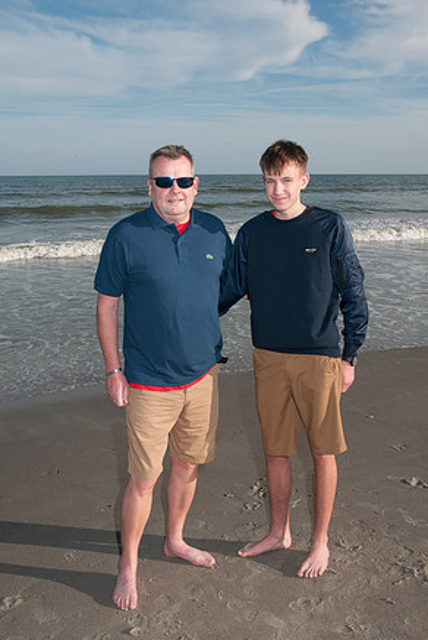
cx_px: 216
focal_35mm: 37
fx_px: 659
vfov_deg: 51.9
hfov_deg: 36.0
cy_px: 321
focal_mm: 24
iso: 100
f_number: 11
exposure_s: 1/250
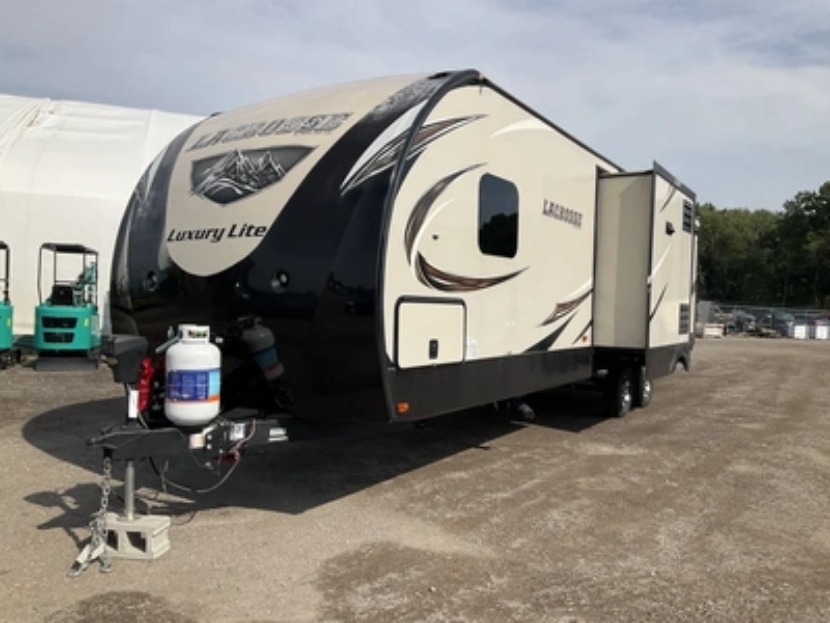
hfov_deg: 61.7
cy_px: 312
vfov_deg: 48.2
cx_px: 415
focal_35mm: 29
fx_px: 695
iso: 25
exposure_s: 1/2667
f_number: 1.8
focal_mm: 3
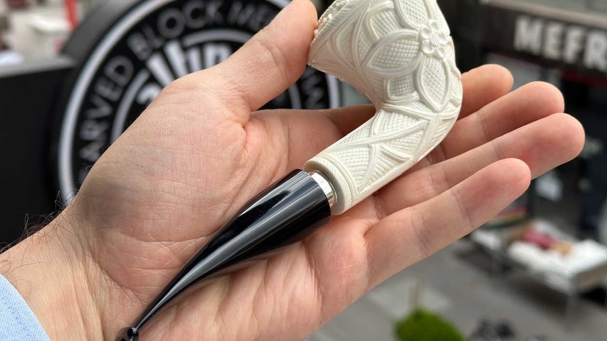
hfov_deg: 39.2
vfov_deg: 22.6
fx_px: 853
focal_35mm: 53
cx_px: 305
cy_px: 133
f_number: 1.78
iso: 64
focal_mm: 6.86
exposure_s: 1/1145
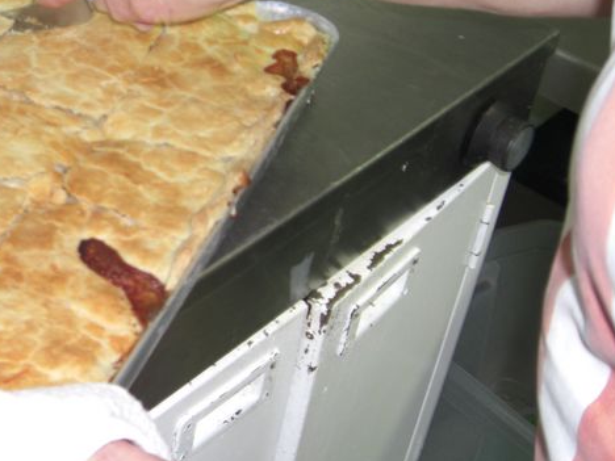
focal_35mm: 65
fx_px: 1155
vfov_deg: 22.5
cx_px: 129
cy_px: 167
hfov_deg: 29.2
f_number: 2.8
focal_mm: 7.9
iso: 200
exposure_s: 1/60
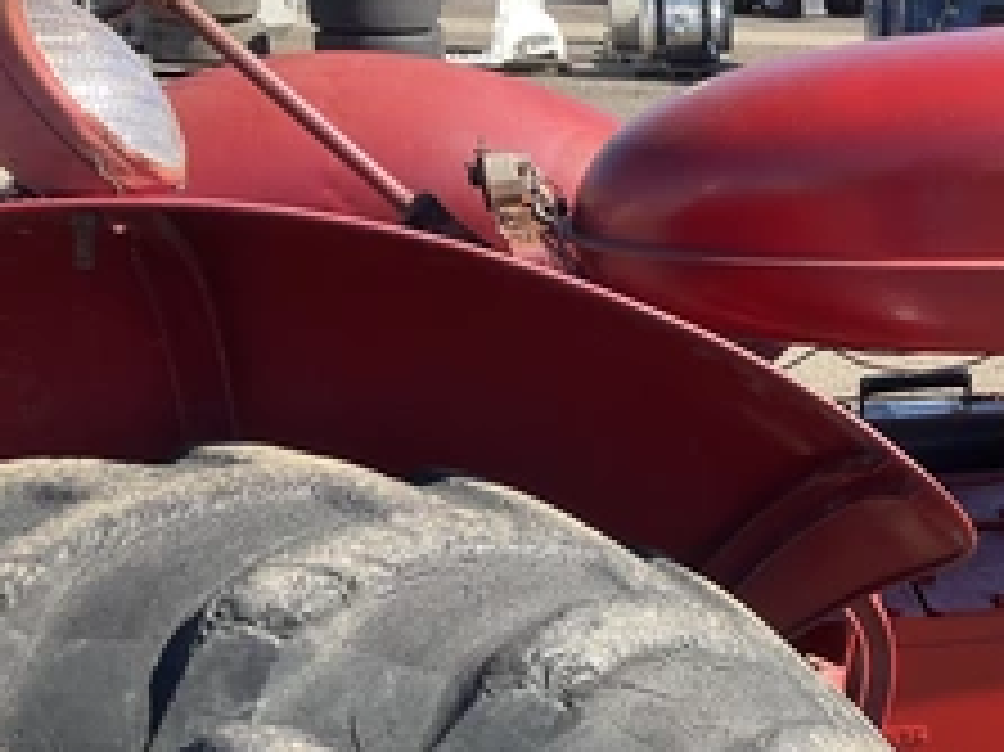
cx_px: 882
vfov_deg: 27.8
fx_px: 1507
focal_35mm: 52
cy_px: 500
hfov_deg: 35.0
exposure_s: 1/529
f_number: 1.8
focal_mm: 3
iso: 25
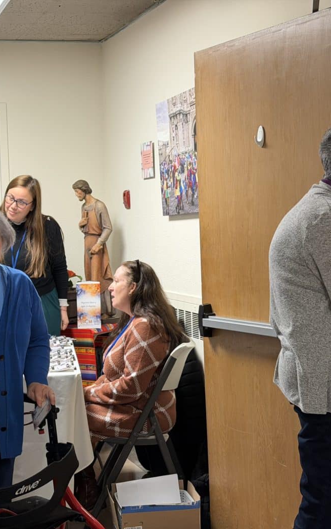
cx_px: 56
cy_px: 264
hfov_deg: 18.9
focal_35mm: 68
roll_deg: +2.2
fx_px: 981
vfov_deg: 30.2
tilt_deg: -2.2
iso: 125
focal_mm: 6.76
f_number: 1.78
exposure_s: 1/43
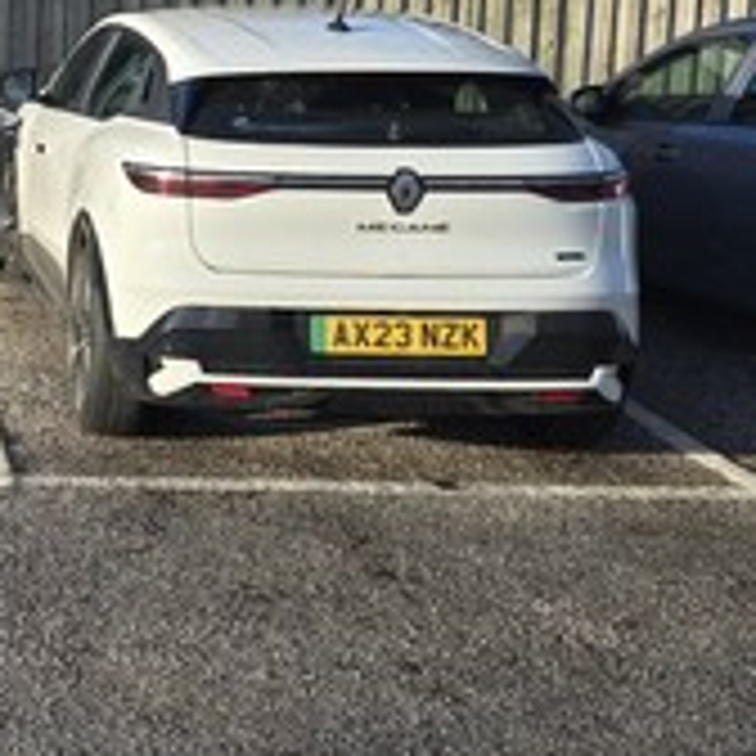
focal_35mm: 62
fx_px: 1532
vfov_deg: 27.3
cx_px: -198
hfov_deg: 24.5
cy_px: 176
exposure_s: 1/365
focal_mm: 6.3
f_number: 1.7
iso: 12
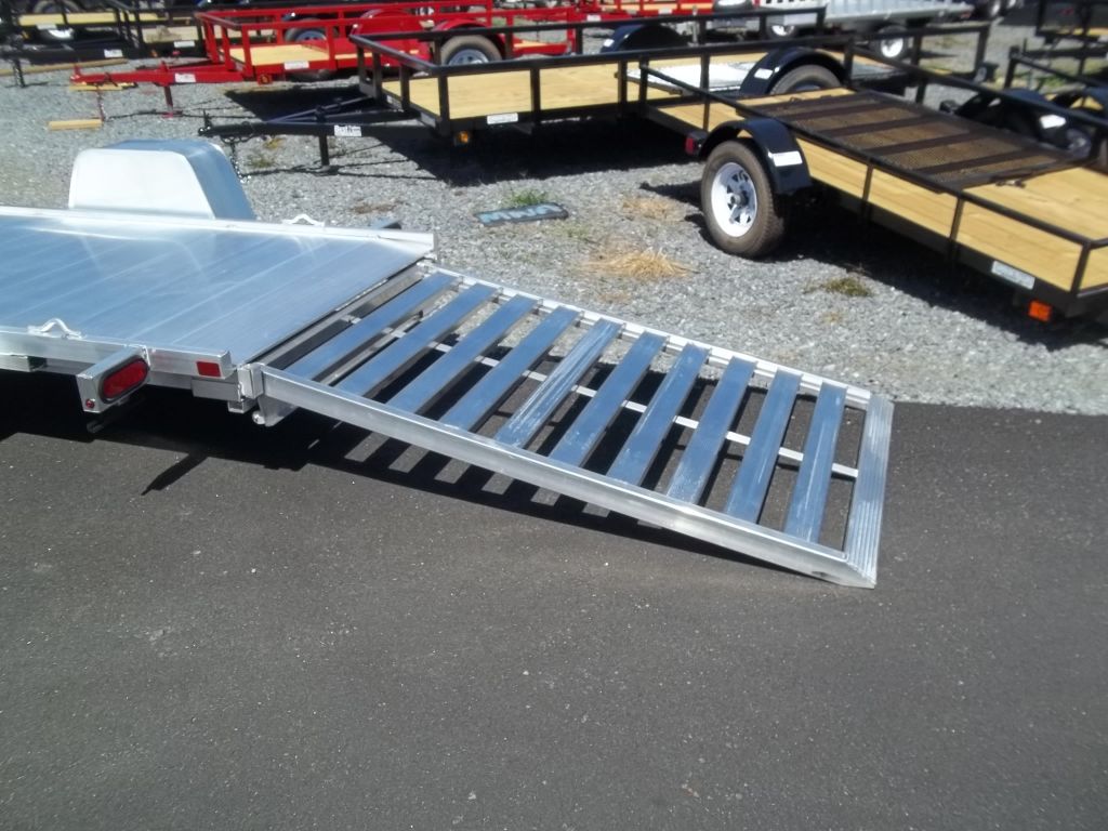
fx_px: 1024
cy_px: 416
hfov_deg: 56.8
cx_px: 554
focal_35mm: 32
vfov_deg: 44.2
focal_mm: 5.7
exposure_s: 1/160
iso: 64
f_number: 8.8
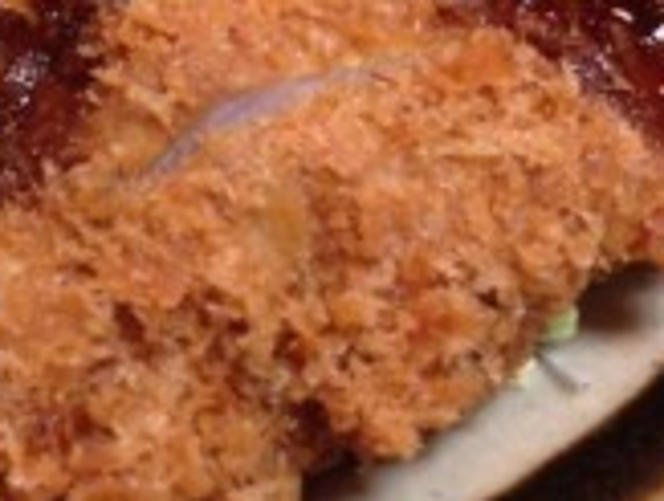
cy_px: -69
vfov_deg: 15.8
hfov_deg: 20.8
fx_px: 1749
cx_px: 8
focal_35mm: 91
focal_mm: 4.12
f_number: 2.4
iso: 80
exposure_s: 1/20
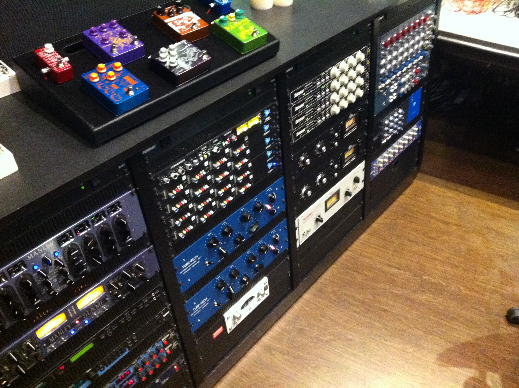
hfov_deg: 52.7
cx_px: 260
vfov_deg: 40.6
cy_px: 194
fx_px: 524
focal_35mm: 35
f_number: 2.8
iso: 800
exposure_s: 1/15
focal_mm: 3.85
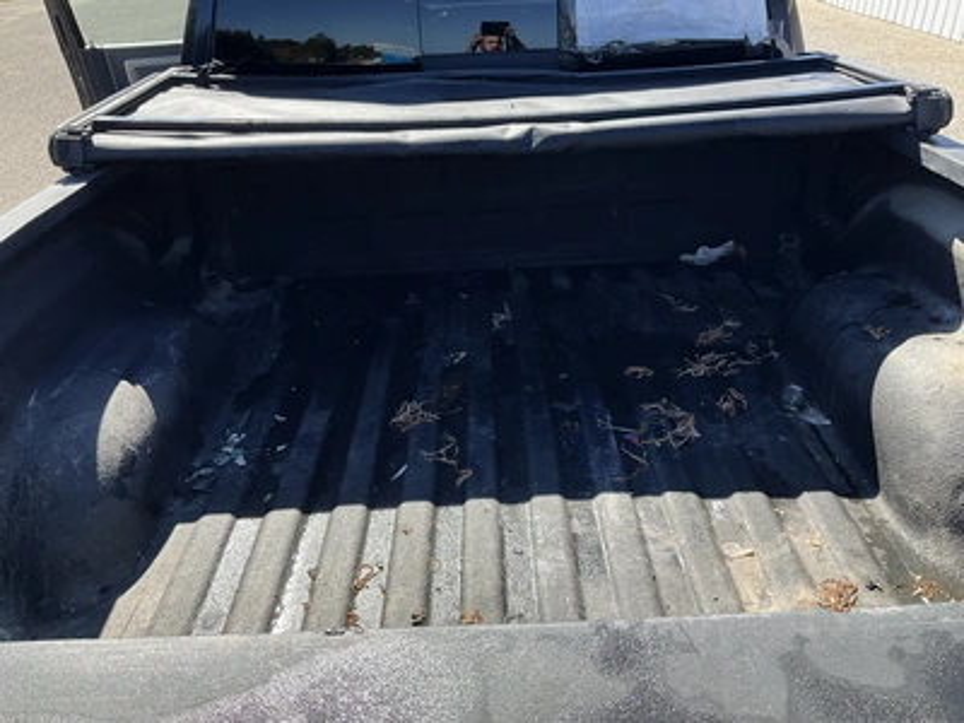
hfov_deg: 61.7
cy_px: 362
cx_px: 482
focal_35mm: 29
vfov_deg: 48.2
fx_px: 808
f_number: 1.8
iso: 25
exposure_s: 1/674
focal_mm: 3
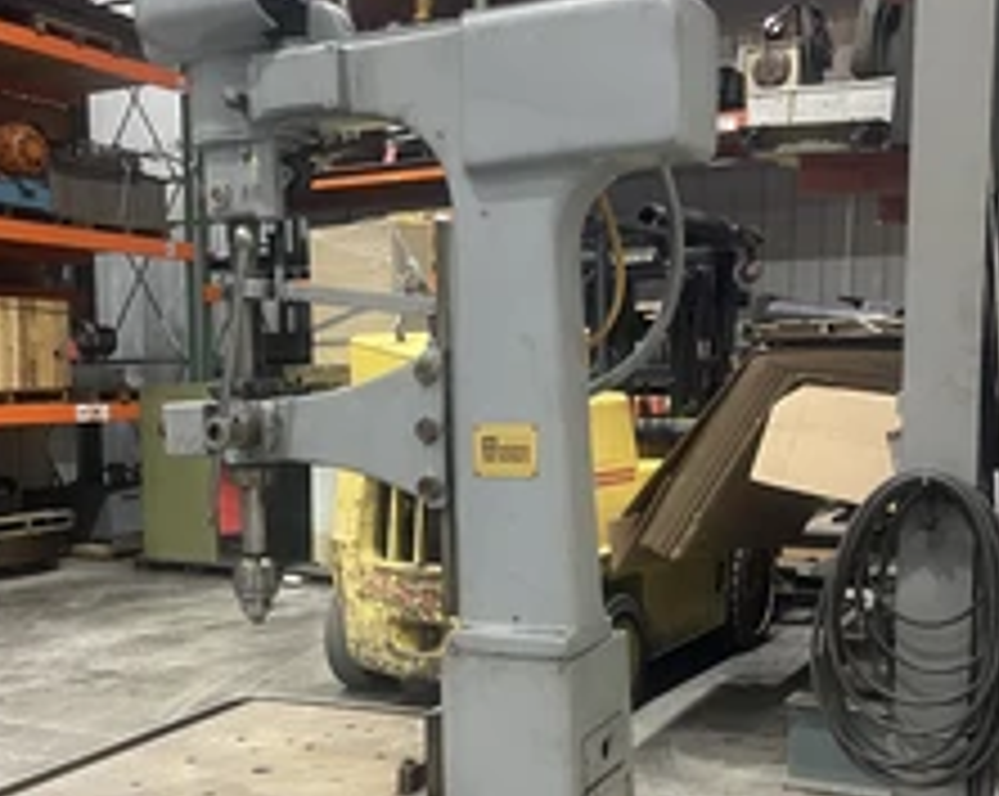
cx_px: 392
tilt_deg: -7.1
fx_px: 1299
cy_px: 513
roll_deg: +0.9
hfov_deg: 41.8
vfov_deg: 33.9
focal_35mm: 44
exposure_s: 1/60
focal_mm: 5.1
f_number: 1.6
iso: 500
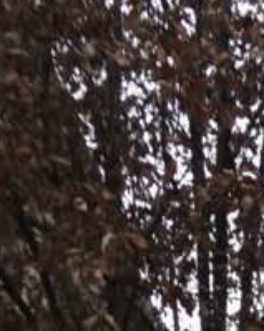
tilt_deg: +12.2
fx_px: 1427
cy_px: 669
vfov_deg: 11.8
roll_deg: +1.7
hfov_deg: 9.5
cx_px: 616
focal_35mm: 146
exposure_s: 1/138
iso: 25
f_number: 2.2
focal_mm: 4.15
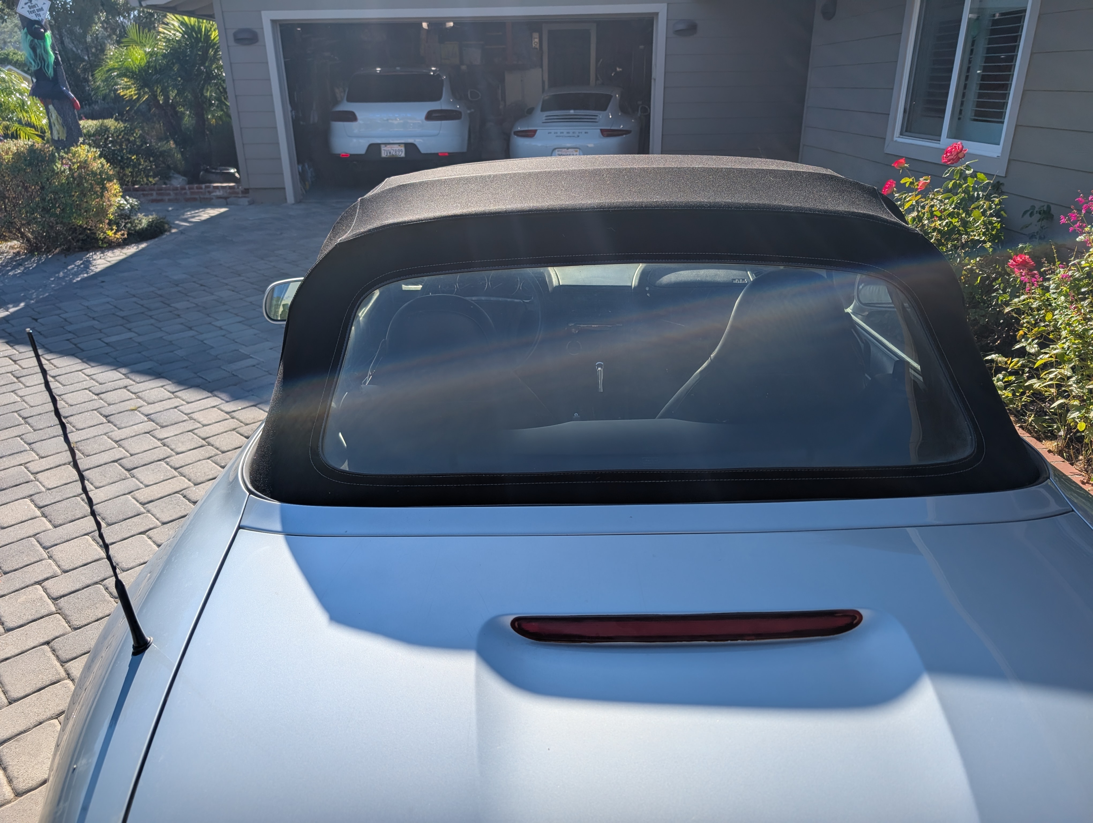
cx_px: 546
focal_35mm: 24
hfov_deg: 71.5
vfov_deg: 56.9
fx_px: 759
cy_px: 412
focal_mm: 6.9
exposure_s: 1/929
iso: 22
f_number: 1.68
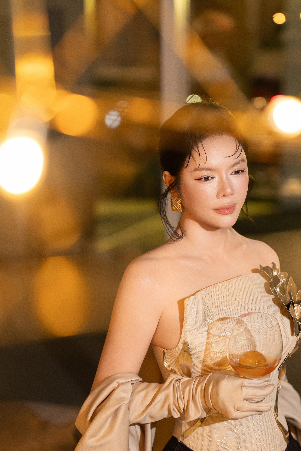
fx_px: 1242
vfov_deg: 20.6
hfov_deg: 13.8
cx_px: 197
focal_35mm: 99
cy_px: 265
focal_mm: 70
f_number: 2
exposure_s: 1/160
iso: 1000
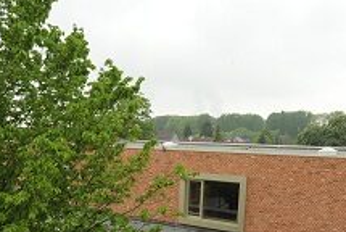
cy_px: 194
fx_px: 346
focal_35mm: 36
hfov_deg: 52.9
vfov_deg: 35.5
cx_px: 151
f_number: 11
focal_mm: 14
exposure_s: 1/100
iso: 640
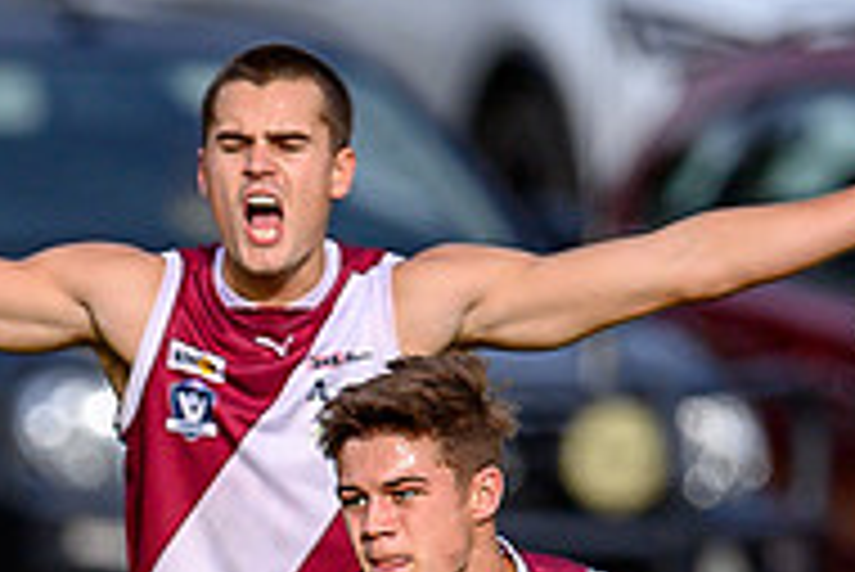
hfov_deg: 0.6
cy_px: 1100
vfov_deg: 0.4
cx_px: -768
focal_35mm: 3502
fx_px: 83233
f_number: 4
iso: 160
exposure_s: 1/1600
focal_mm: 500
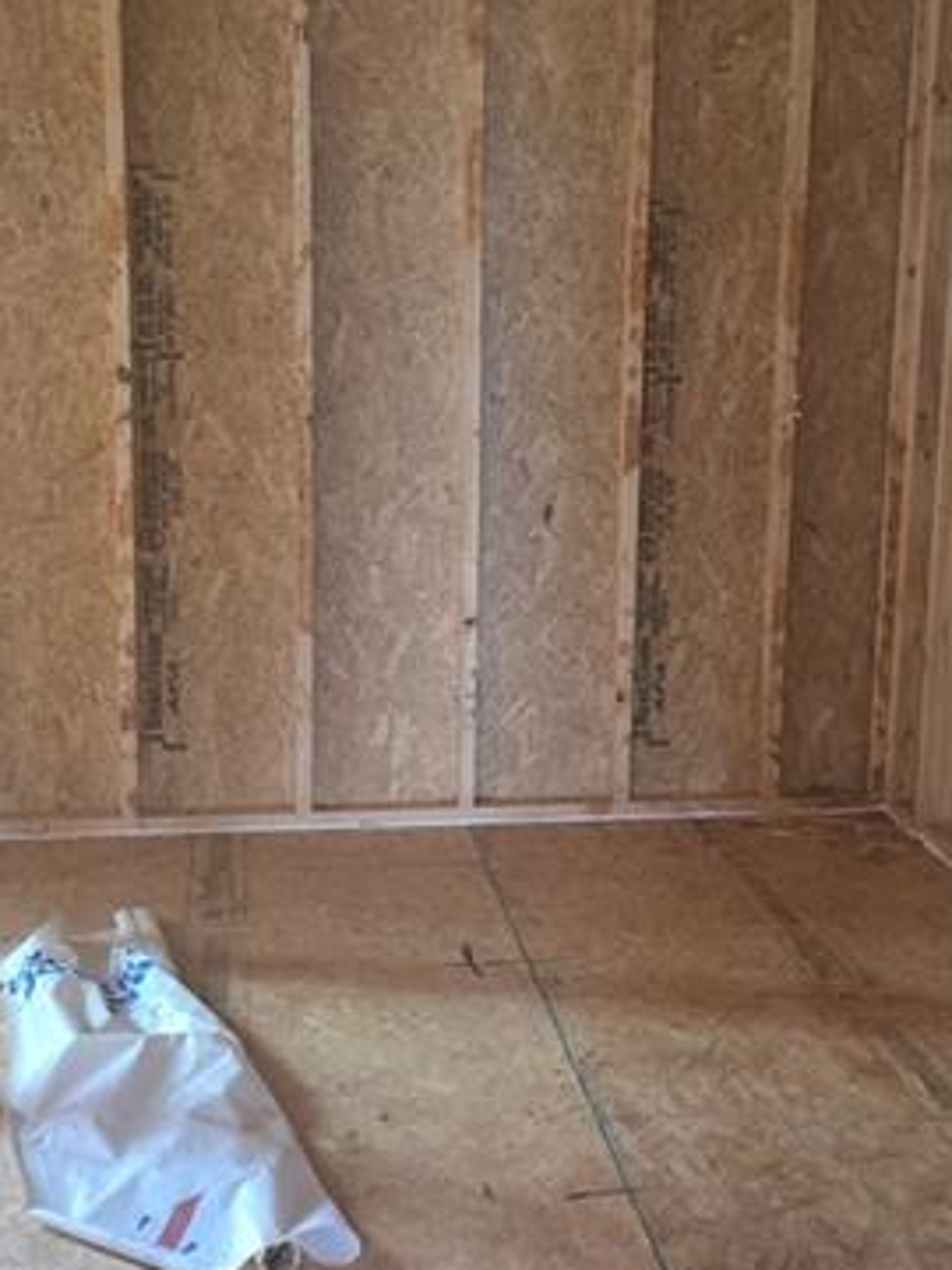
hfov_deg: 29.2
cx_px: 726
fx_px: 1797
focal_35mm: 49
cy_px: 617
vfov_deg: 38.9
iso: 1250
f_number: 1.7
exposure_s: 1/60
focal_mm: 6.3
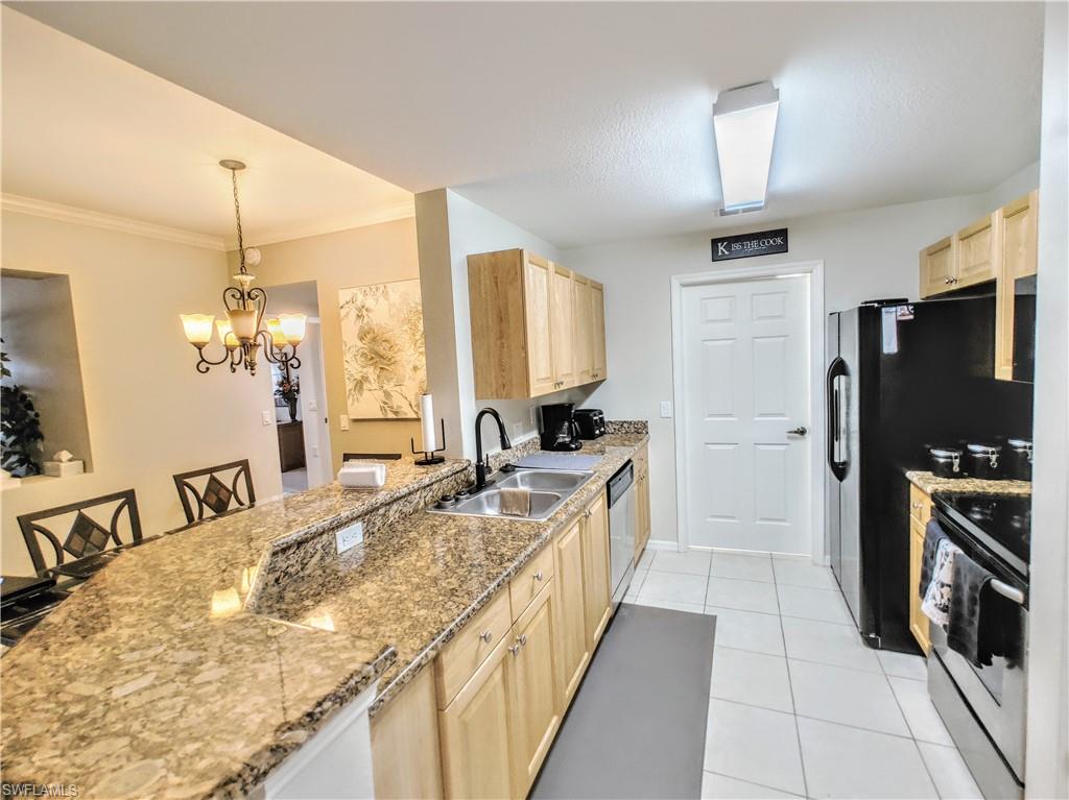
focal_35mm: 15
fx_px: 463
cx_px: 534
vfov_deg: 81.7
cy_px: 400
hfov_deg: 98.2
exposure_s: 1/40
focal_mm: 1.78
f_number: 1.9
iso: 100
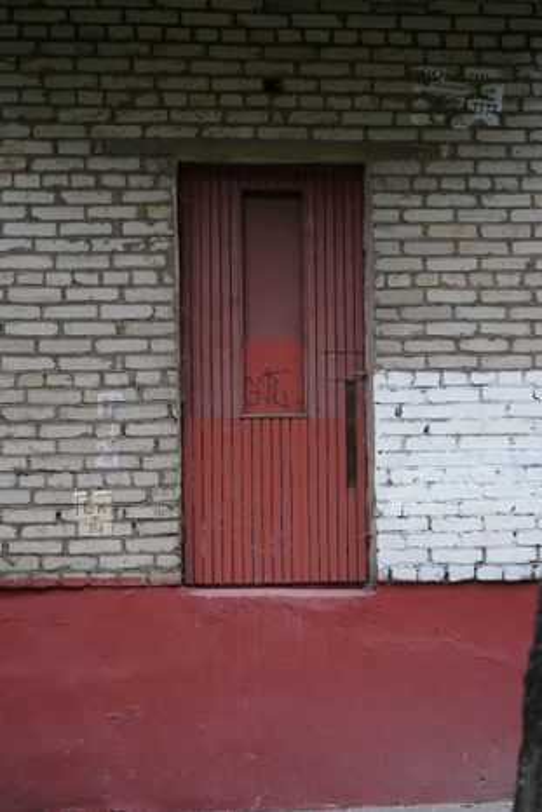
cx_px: 271
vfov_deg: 32.9
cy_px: 406
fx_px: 1376
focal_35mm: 61
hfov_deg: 22.3
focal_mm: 61
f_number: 5.6
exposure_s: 1/160
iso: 1000
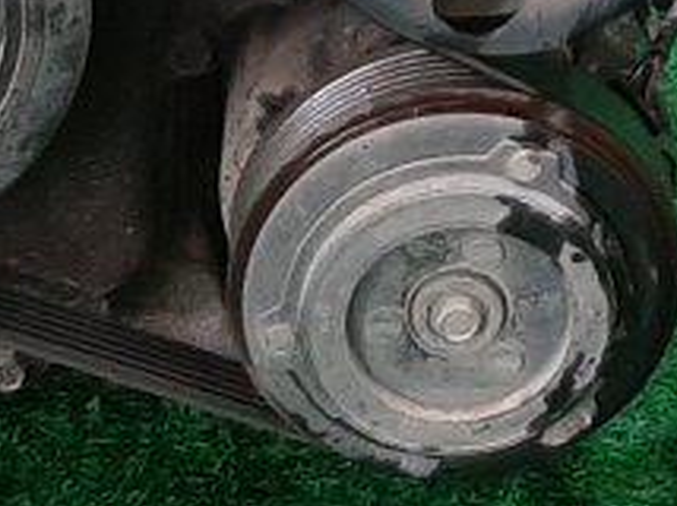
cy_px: -563
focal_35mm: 175
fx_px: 3419
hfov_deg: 11.2
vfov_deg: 8.0
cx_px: 626
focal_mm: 3.93
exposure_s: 1/50
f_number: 1.7
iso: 139
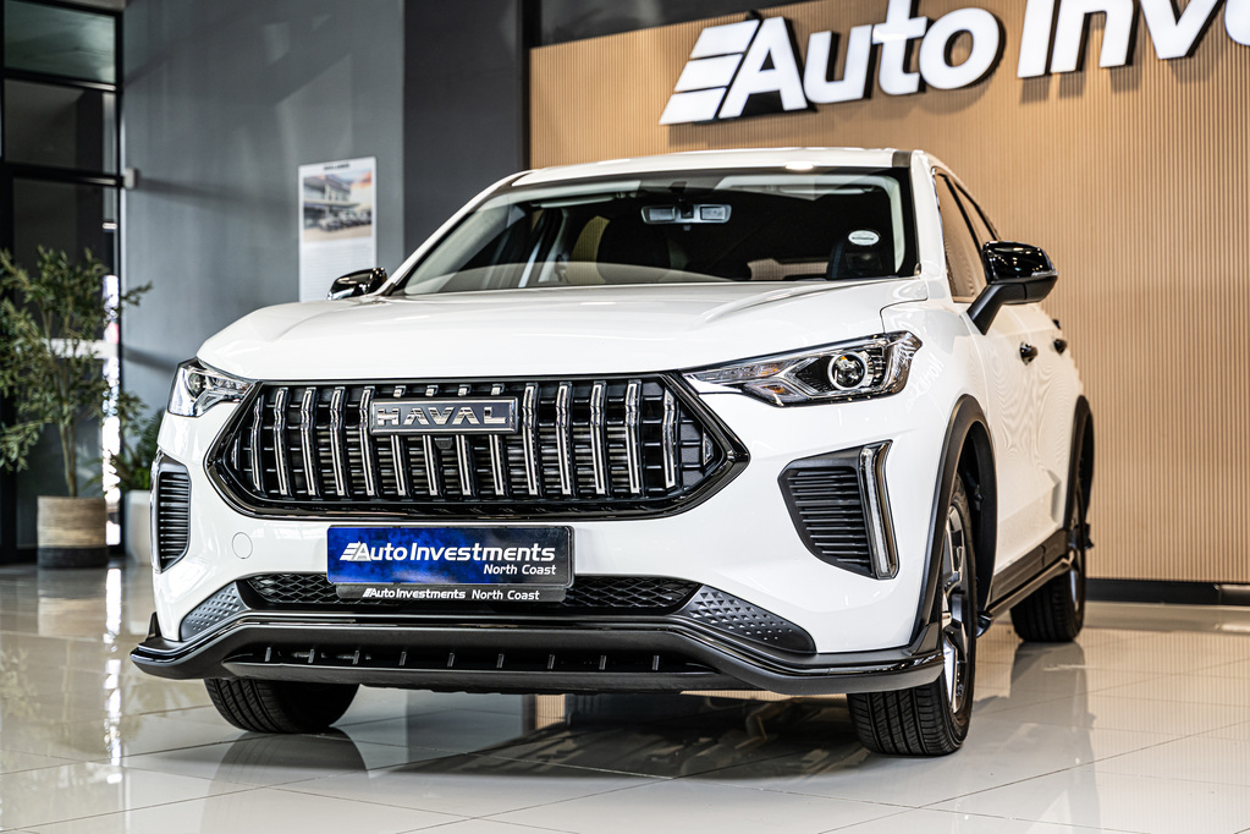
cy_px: 417
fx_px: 2083
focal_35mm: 60
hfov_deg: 33.4
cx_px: 625
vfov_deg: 22.6
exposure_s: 1/125
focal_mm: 60
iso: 400
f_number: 4
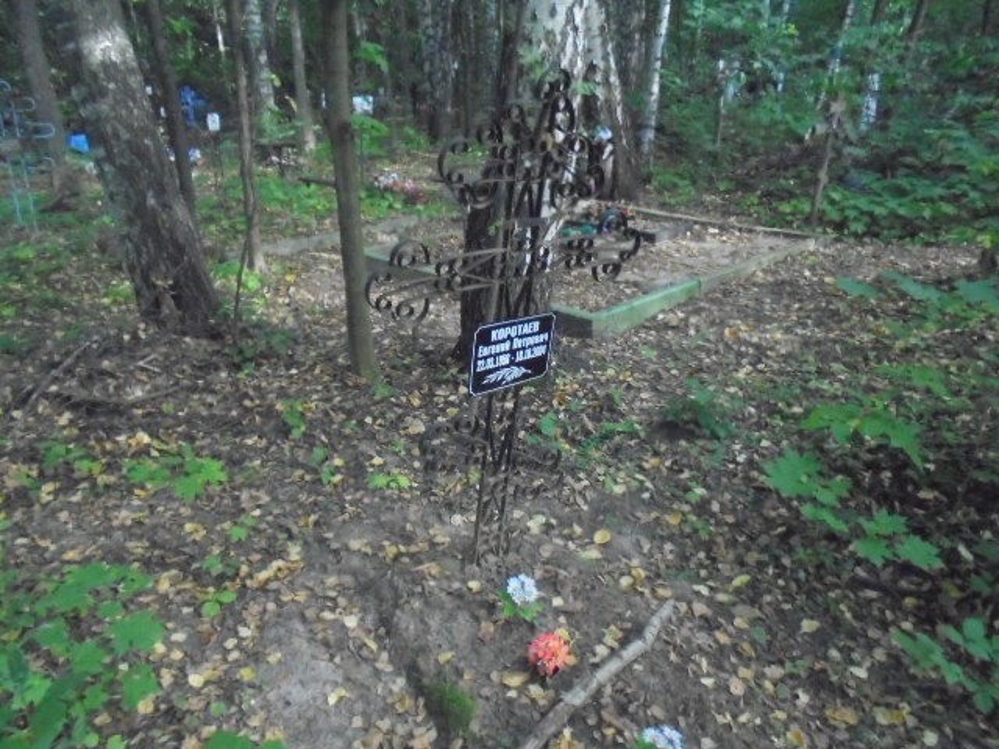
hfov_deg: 67.3
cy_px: 374
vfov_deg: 53.1
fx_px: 750
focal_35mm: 26
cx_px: 500
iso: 800
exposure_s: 1/125
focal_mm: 4.6
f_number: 3.5
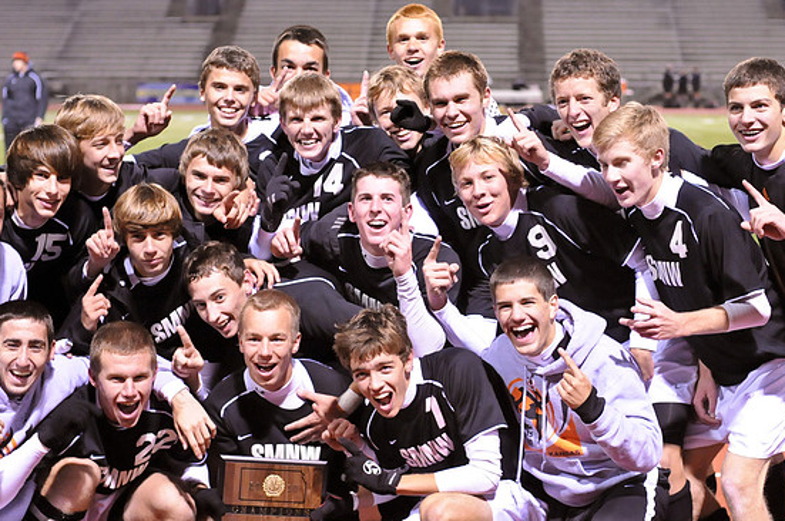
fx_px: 1721
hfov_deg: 25.7
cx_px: 406
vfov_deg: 17.2
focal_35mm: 79
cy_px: 251
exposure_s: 1/160
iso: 3200
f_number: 3.2
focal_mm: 50
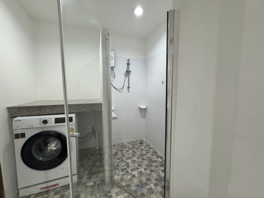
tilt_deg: -3.8
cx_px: 132
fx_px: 107
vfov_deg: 85.7
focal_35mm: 14
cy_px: 99
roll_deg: +0.4
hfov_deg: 102.1
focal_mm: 2.22
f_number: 2.2
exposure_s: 1/100
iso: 250
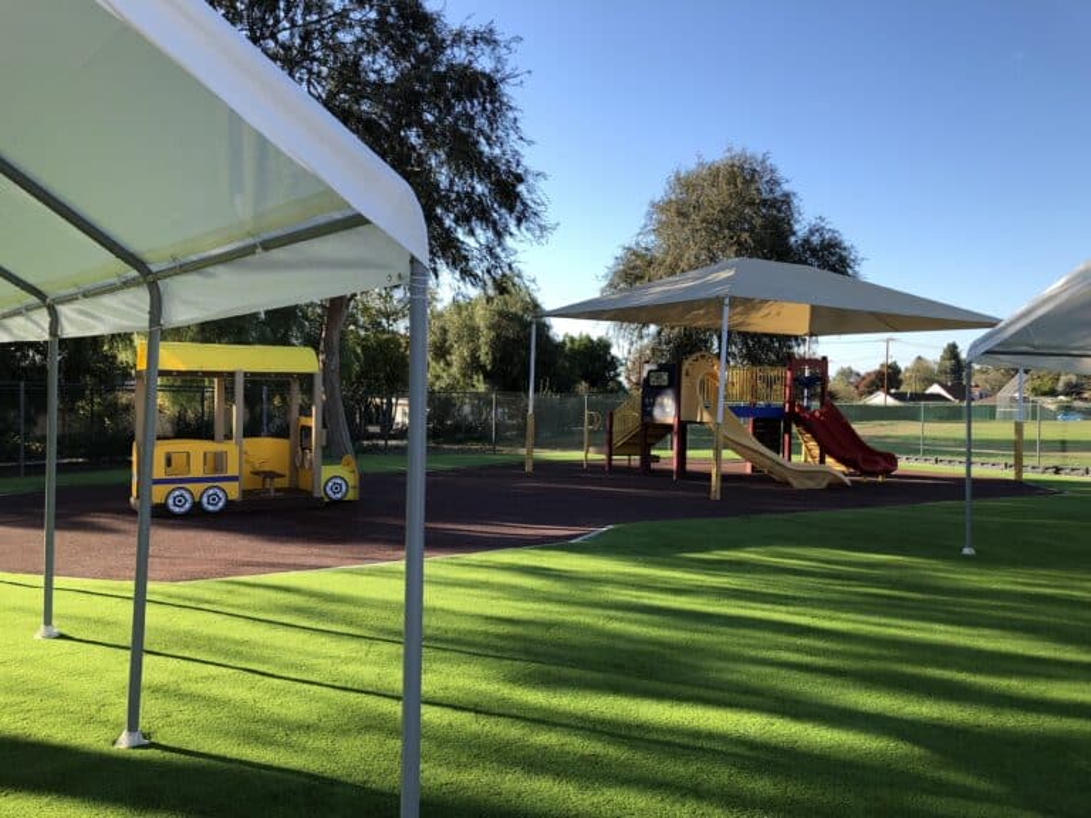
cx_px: 546
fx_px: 882
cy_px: 409
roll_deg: -1.7
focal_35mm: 28
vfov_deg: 49.7
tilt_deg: +0.3
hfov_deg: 63.4
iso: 20
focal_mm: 4
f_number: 1.8
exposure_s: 1/600
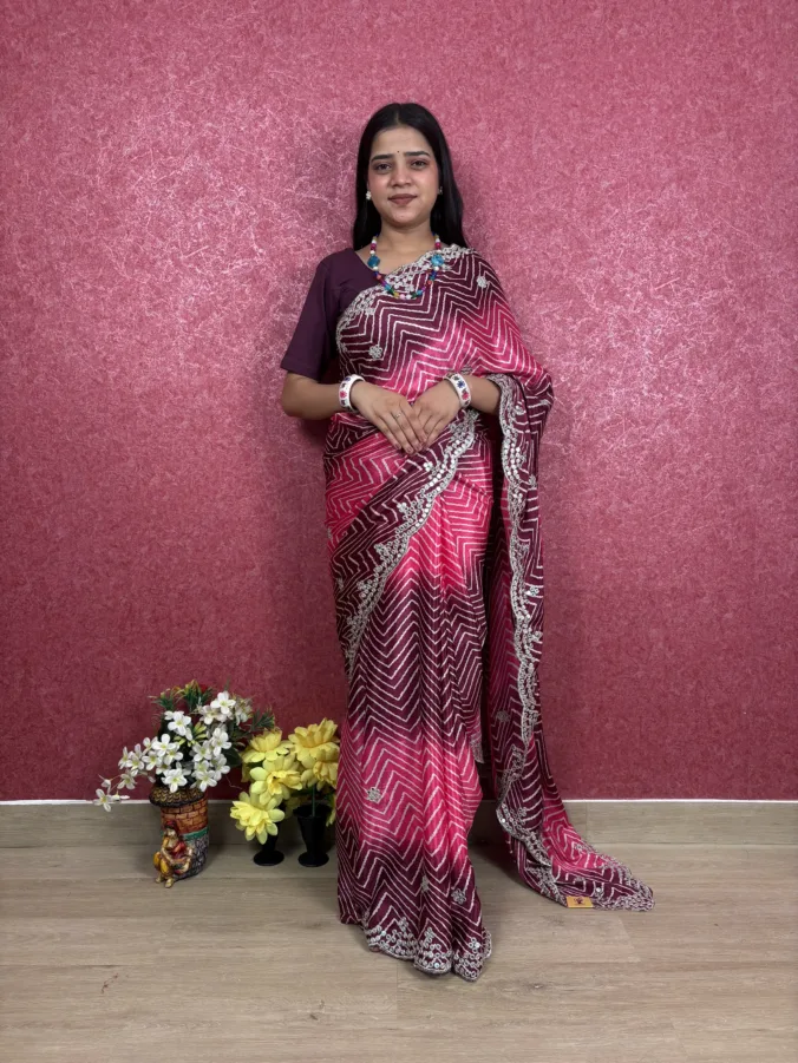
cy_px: 532
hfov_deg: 53.1
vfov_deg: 67.3
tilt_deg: -5.7
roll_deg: +0.4
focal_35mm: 26
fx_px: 799
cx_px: 399
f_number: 1.6
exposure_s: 1/100
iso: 40
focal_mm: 5.96
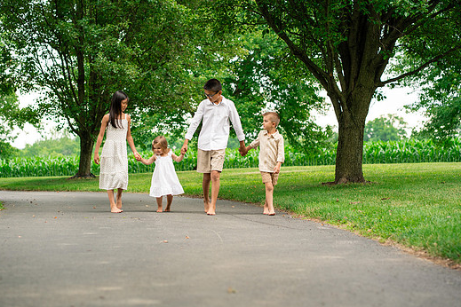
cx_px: 219
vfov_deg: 14.4
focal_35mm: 95
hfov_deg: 21.5
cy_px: 139
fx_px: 1216
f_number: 3.5
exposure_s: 1/500
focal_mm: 85
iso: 500
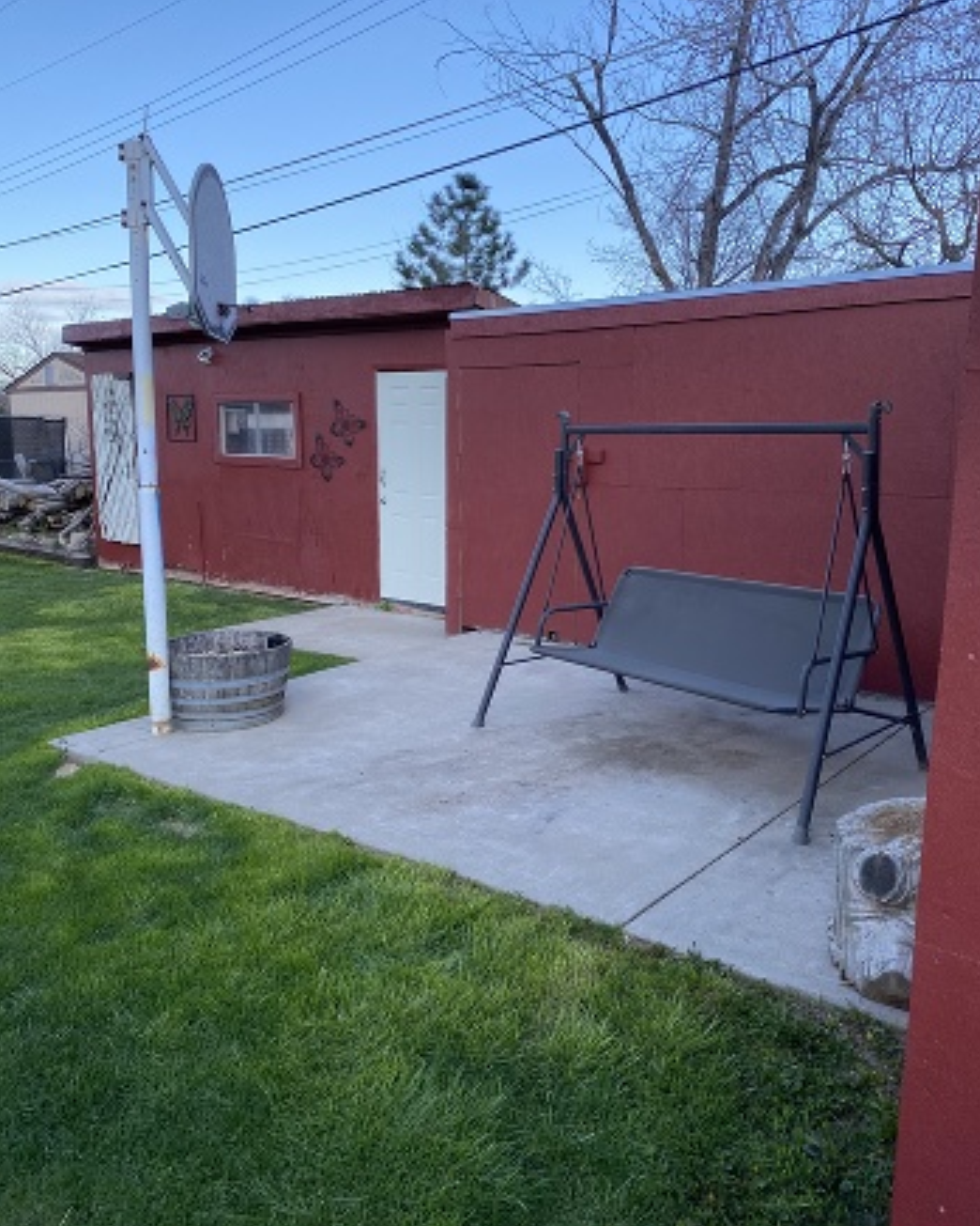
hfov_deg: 51.5
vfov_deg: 62.2
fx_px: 1015
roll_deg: +1.3
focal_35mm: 28
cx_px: 504
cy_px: 592
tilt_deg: -7.7
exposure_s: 1/620
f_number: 1.8
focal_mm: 4.25
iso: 32
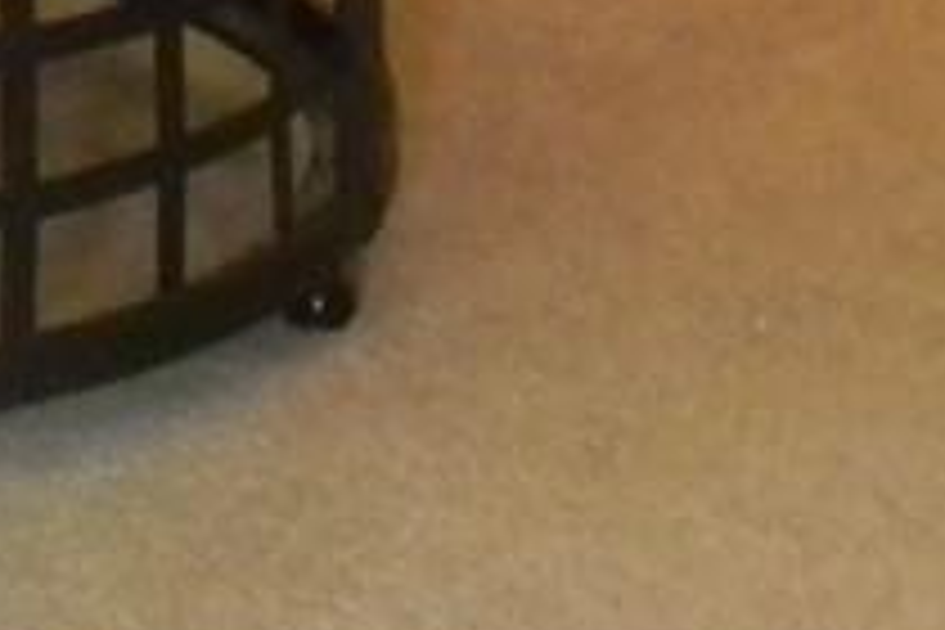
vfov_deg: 6.0
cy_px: -850
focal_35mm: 222
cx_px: 261
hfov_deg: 9.3
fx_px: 5827
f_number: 3.5
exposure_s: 1/25
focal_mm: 5
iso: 400
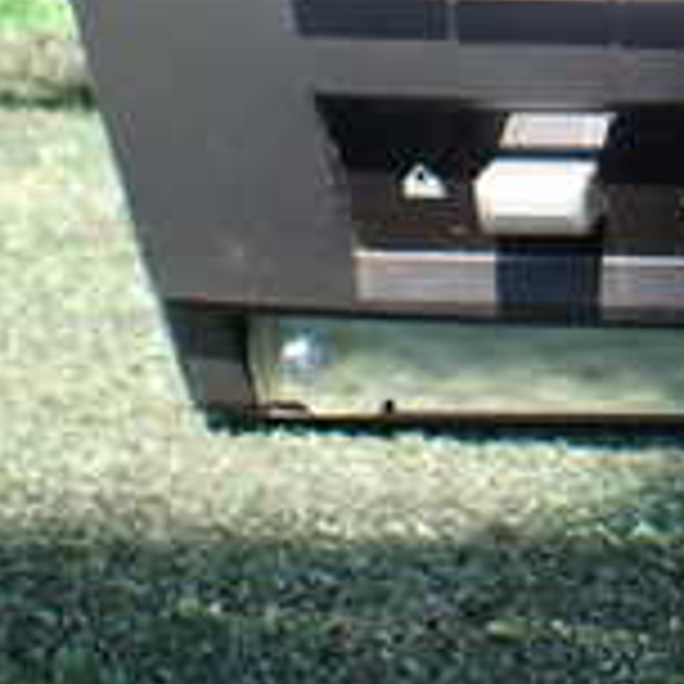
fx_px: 2347
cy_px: -207
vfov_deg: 15.7
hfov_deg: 15.5
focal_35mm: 105
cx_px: 981
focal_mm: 5.4
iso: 100
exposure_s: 1/160
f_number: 2.3
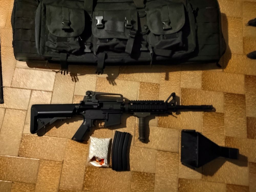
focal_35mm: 23
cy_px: 96
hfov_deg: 73.9
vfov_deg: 58.9
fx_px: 170
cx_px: 128
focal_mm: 5.52
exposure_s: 1/10
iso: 6400
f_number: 1.9
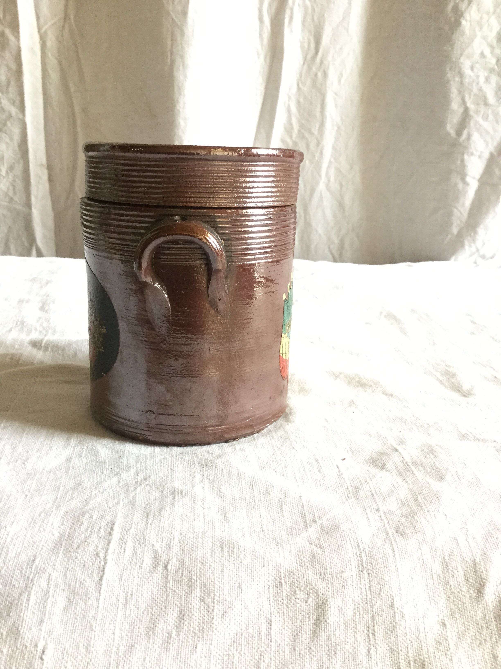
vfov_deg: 58.4
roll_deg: -0.3
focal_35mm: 31
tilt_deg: -22.3
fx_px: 598
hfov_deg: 45.4
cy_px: 334
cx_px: 250
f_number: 2.4
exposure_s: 1/33
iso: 160
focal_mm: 3.3
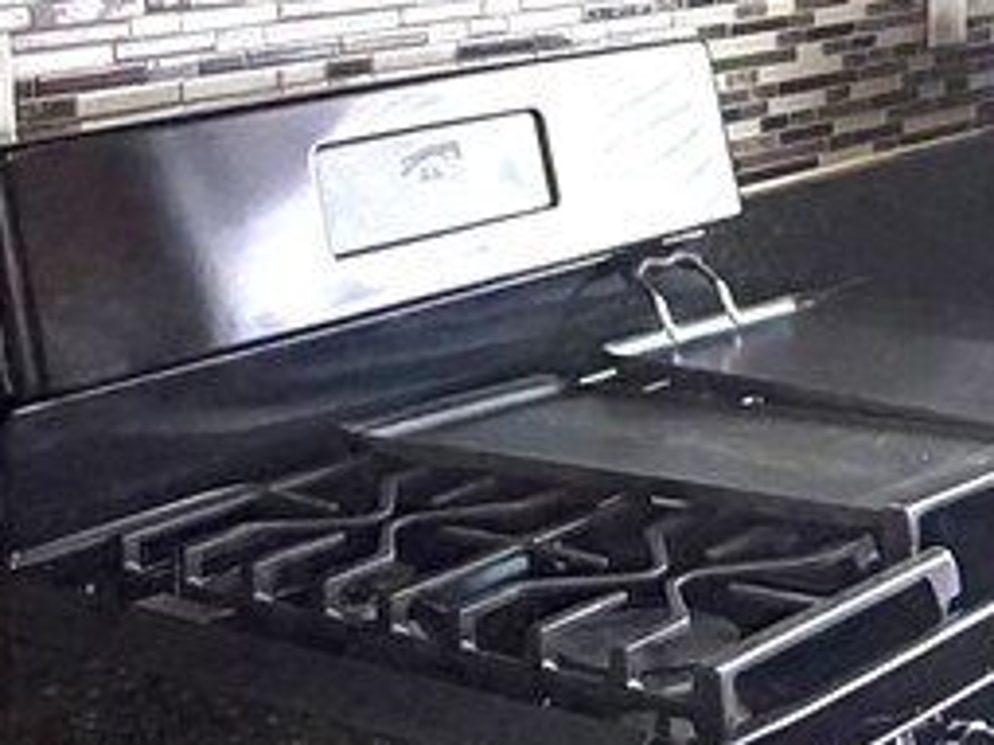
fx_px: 2526
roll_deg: +1.2
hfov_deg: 21.8
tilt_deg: -1.9
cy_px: -101
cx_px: 873
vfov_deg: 16.2
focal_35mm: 88
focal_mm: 2.22
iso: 200
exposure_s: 1/120
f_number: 2.2
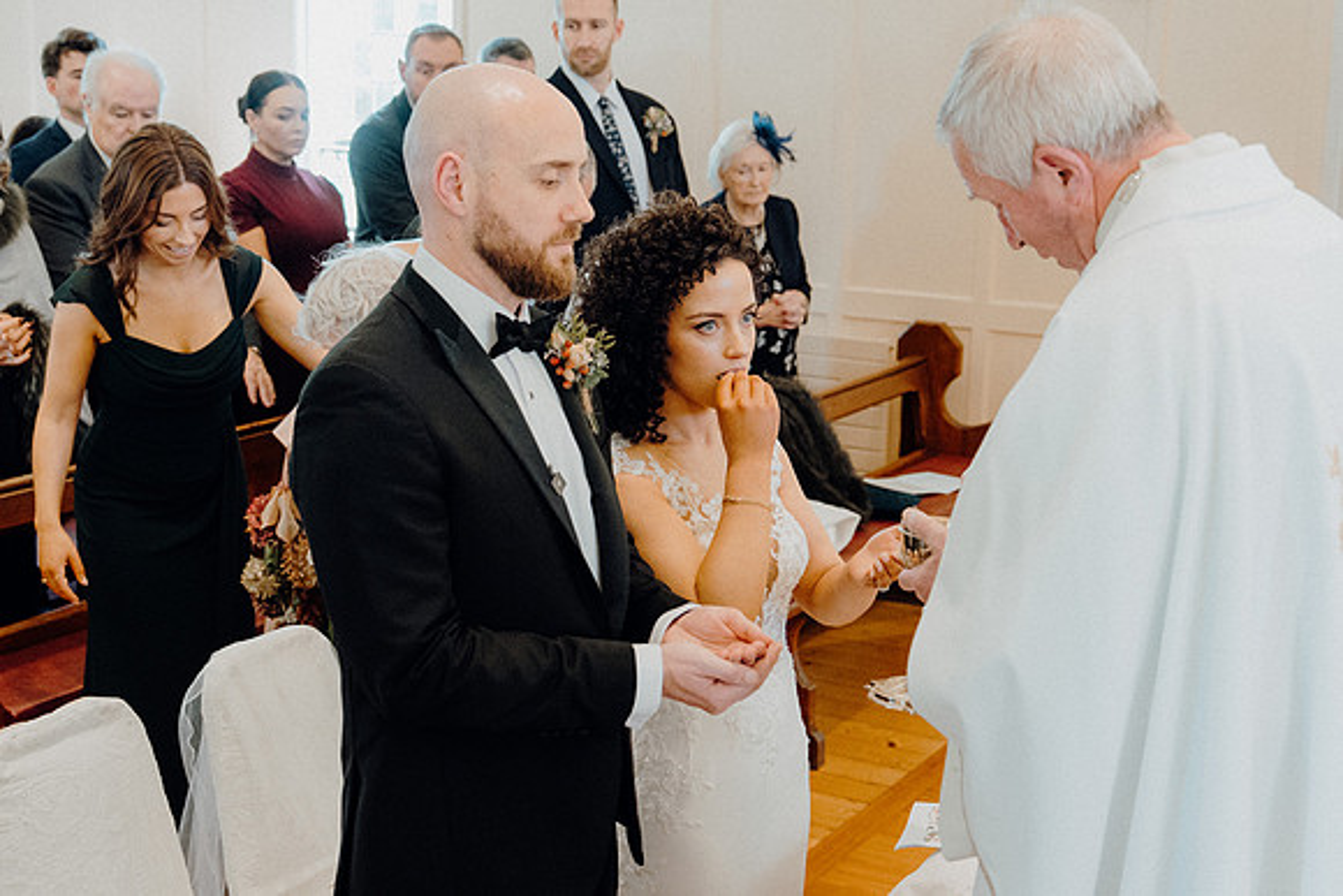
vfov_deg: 25.1
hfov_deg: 36.9
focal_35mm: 54
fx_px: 2015
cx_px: 672
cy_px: 448
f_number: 3.5
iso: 2500
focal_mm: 36
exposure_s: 1/160
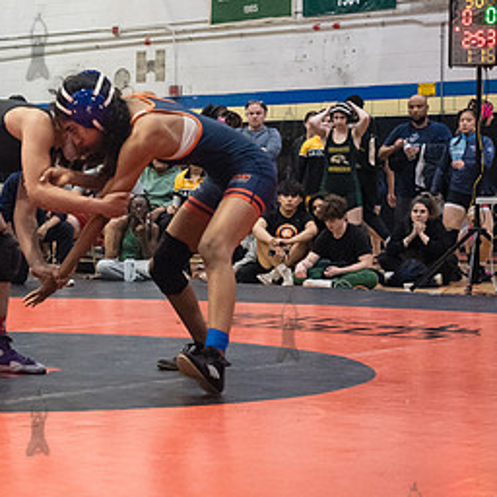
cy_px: 234
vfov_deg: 18.9
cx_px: 37
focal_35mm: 92
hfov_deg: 18.5
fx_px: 1494
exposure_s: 1/400
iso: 6400
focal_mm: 35
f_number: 3.5
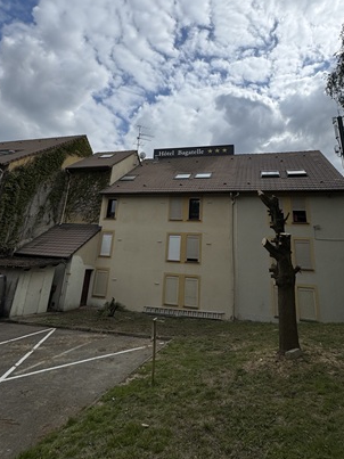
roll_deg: -2.8
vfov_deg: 77.3
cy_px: 166
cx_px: 173
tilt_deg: +21.1
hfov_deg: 63.4
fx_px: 278
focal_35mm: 21
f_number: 2.2
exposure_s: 1/3906
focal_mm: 2.22
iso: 32
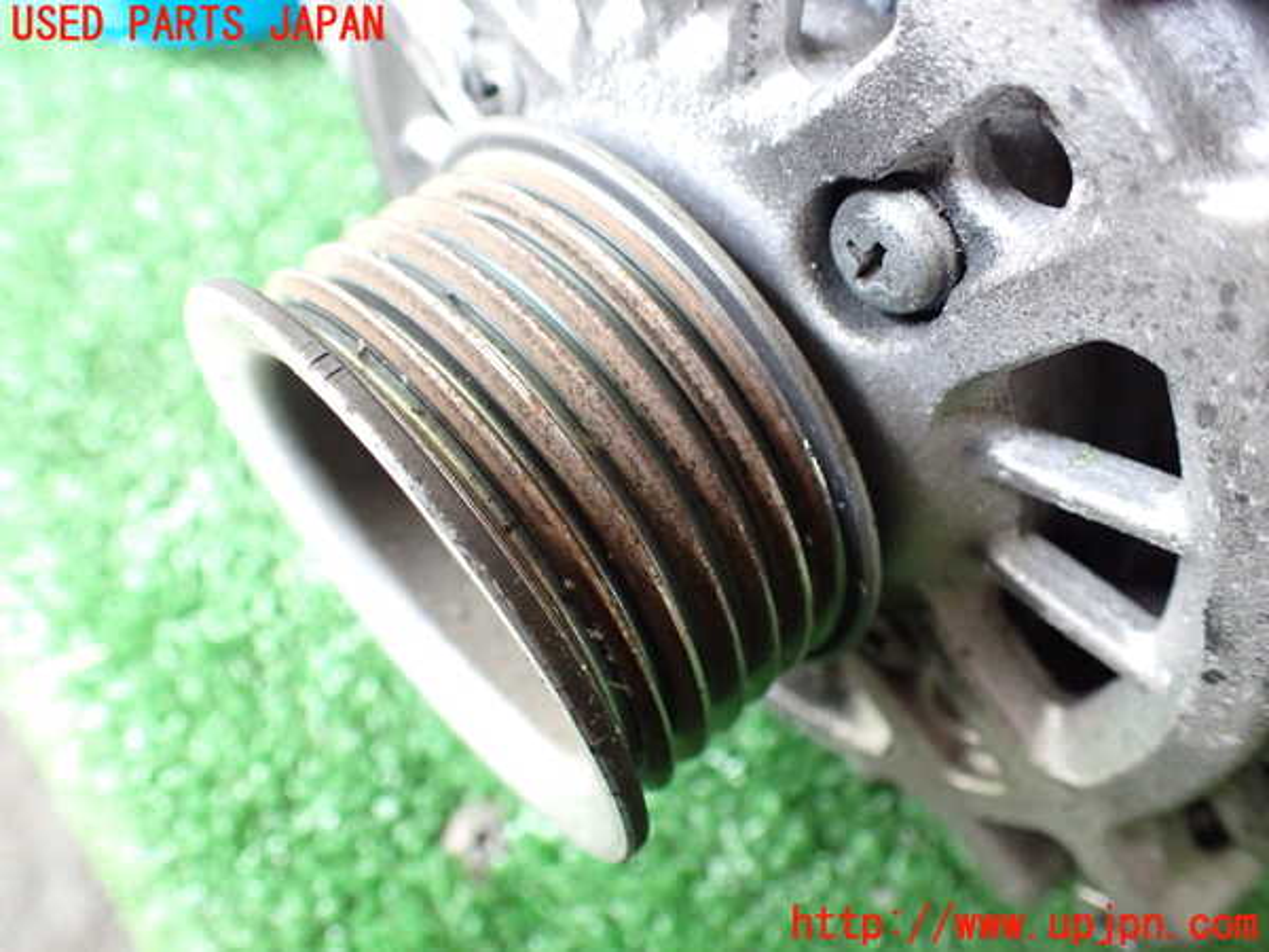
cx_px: 634
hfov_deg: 60.0
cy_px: 476
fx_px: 1100
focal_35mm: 30
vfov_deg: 46.8
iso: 800
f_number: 2.3
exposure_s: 1/125
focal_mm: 5.4
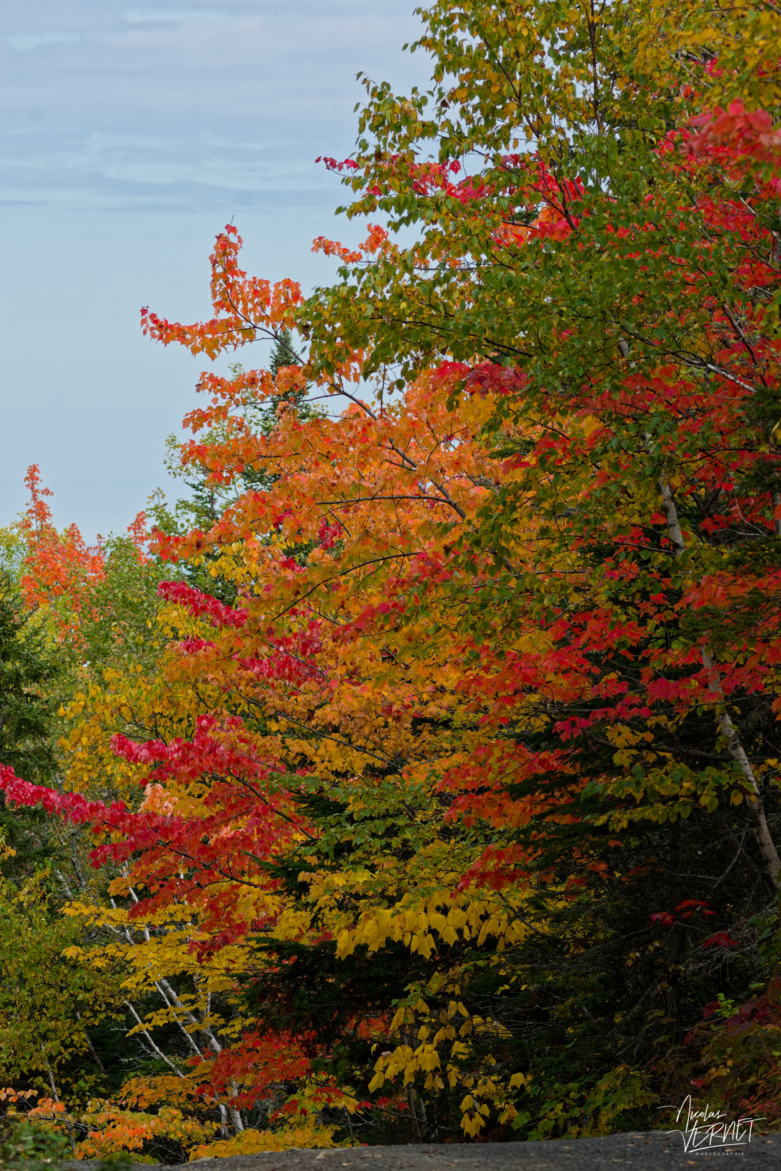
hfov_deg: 6.1
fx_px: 7320
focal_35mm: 225
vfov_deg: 9.1
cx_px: 390
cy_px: 586
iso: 800
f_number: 8
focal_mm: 150
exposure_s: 1/1000
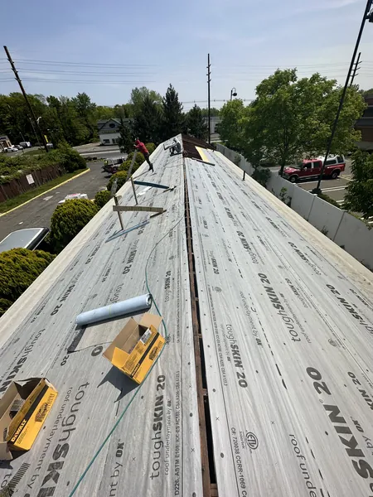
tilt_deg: -32.8
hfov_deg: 85.7
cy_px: 248
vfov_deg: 102.1
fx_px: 201
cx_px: 186
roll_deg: +4.2
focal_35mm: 14
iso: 50
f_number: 2.2
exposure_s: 1/3731
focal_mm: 2.22
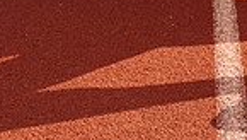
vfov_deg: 9.2
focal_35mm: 117
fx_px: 767
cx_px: 184
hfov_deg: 18.2
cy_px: -215
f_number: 7.1
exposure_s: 1/200
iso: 125
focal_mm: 36
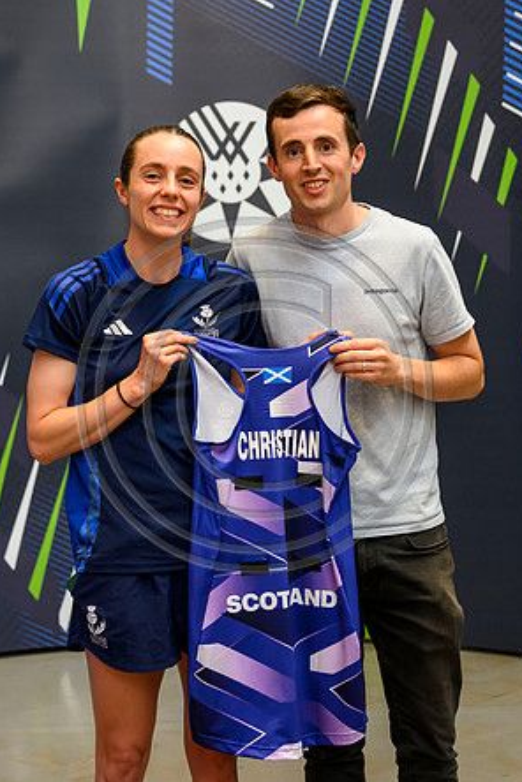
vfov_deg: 26.0
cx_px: 318
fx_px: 1696
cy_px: 377
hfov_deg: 17.5
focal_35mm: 78
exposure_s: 1/250
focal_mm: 49
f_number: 3.5
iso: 4000
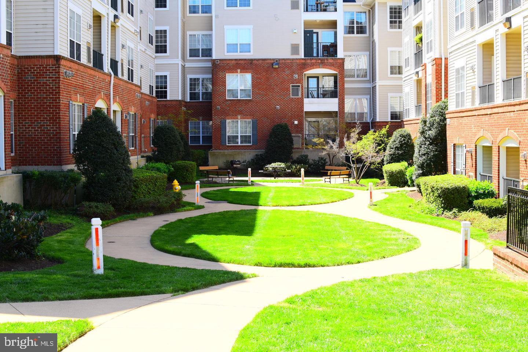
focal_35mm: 52
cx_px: 264
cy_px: 176
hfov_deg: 37.9
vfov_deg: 25.8
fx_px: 770
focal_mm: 35
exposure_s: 1/200
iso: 100
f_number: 7.1
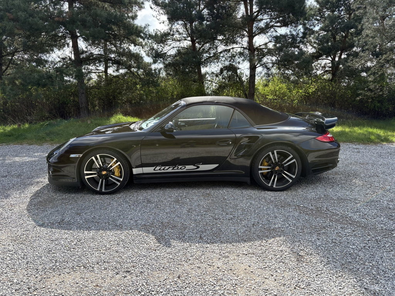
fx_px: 297
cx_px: 198
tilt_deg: -10.7
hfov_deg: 67.3
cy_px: 148
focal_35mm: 26
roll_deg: -0.4
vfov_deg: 53.1
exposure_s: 1/1587
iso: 50
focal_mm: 5.96
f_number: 1.6
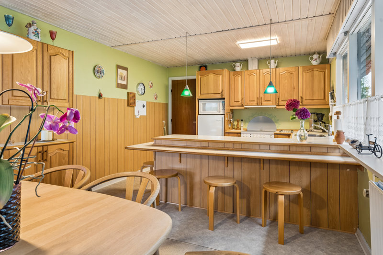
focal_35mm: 22
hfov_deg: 77.3
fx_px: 239
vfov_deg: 56.1
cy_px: 128
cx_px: 192
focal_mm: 22.5
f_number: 8
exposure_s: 1/1.67
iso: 200
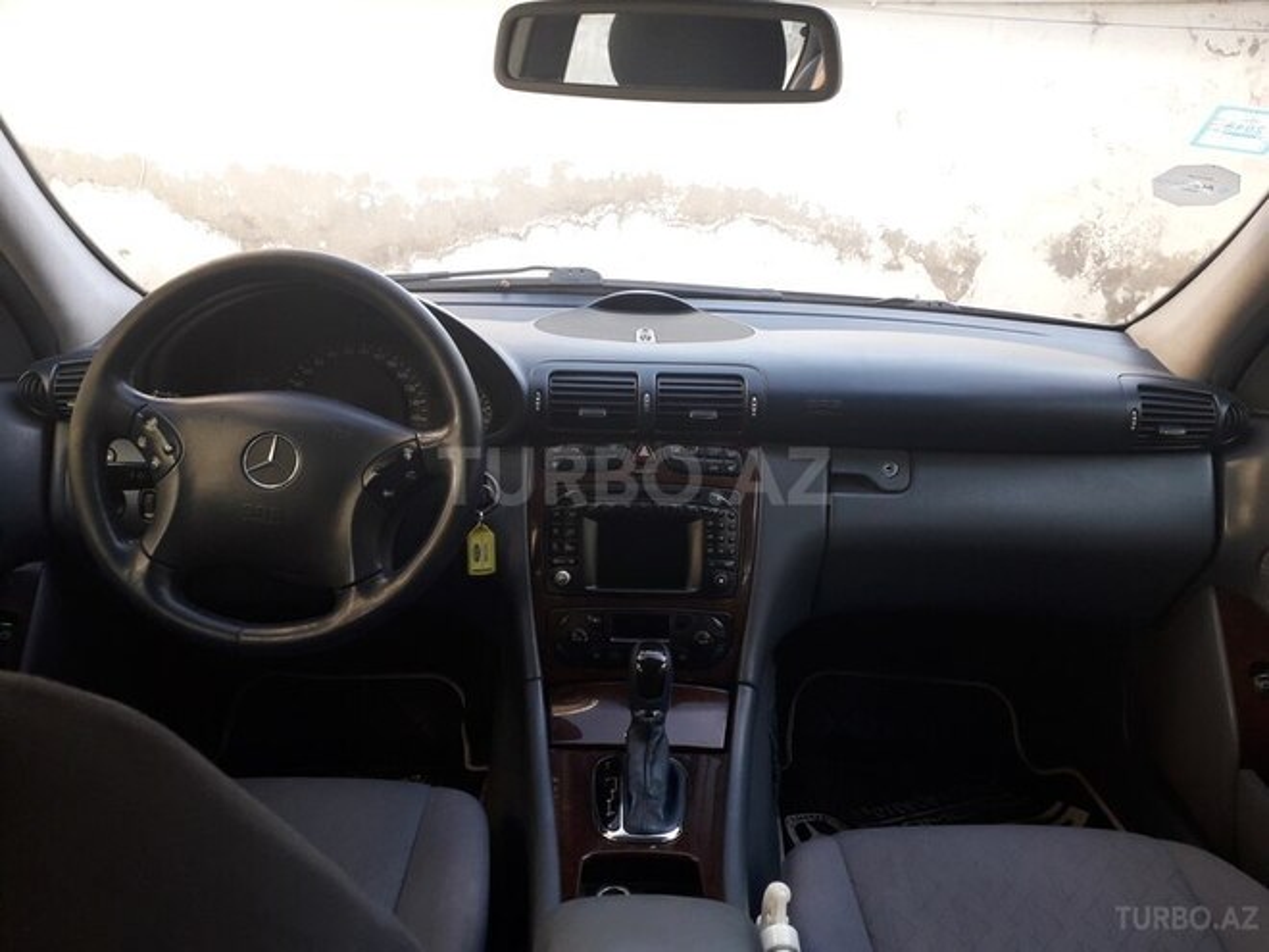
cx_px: 634
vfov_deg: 51.4
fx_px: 990
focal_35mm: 27
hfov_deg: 65.3
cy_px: 476
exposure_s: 1/100
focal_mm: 3.6
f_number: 1.9
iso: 80
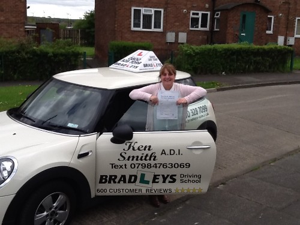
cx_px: 150
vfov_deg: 32.9
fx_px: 381
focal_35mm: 44
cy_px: 112
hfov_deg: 42.9
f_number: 2.4
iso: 40
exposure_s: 1/835
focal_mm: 2.03
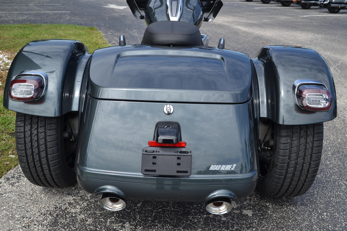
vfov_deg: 36.9
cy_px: 116
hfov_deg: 53.1
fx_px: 347
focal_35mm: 36
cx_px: 174
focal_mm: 24
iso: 100
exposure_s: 1/200
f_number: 7.1
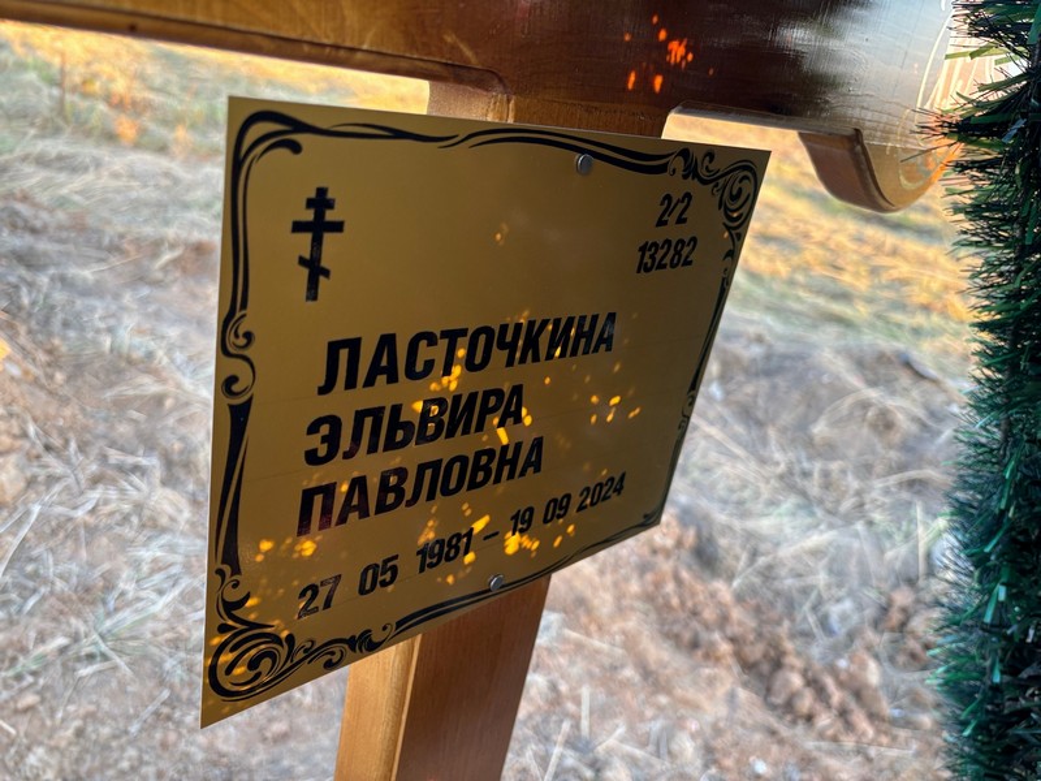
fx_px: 782
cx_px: 520
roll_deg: -11.4
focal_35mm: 26
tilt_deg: -23.0
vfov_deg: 53.1
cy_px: 390
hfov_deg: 67.3
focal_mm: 5.96
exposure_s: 1/121
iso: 64
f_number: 1.6
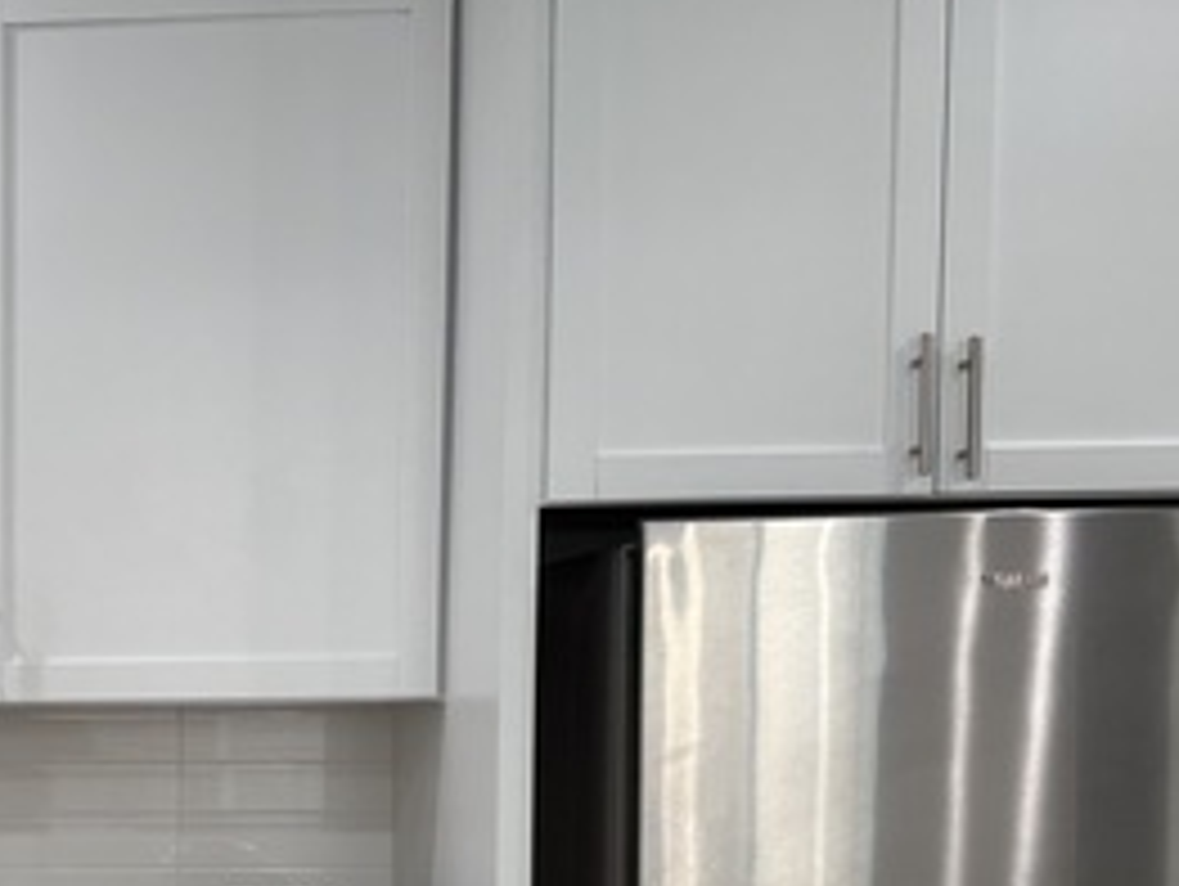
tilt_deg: -4.1
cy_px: 805
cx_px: -160
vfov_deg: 23.4
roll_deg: +0.3
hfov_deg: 28.4
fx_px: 2080
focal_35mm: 61
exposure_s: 1/120
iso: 100
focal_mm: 6.76
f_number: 1.78
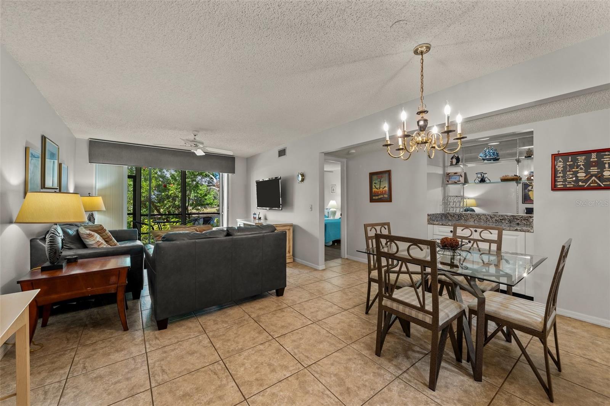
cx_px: 305
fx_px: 220
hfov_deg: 108.3
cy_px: 203
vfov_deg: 85.4
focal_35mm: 13
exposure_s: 1/1.67
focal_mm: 13
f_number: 8
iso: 250
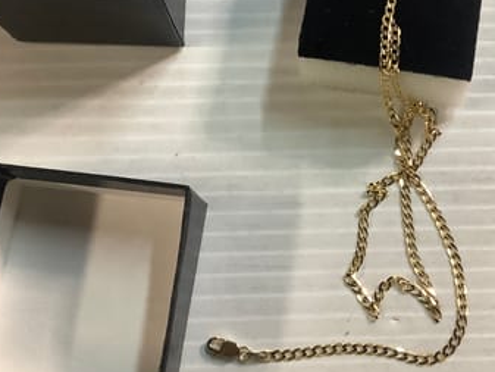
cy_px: 126
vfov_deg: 31.3
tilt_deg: -73.3
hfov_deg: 40.8
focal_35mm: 46
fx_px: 658
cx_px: 322
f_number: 2.4
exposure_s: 1/50
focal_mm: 3.3
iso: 125
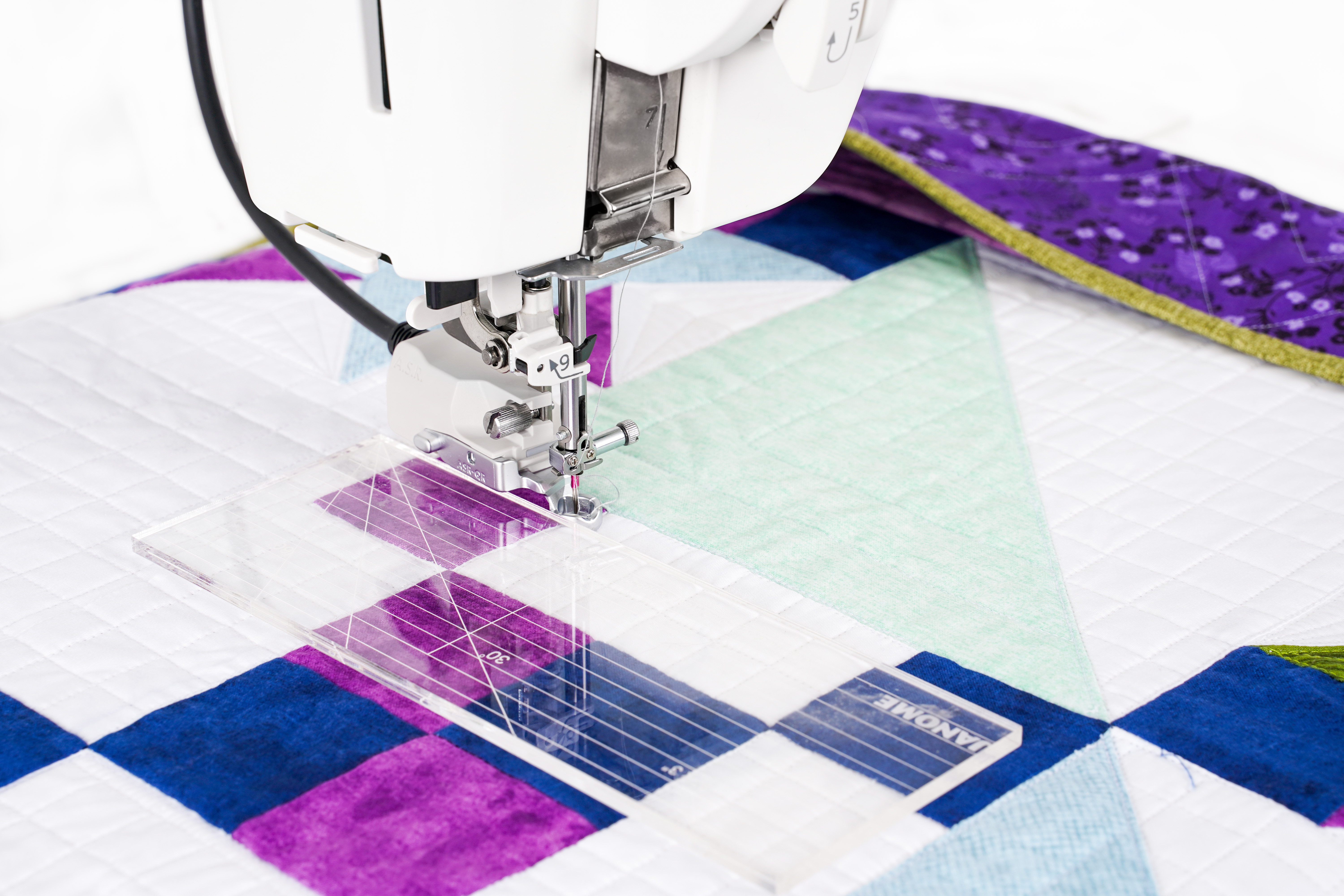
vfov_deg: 18.2
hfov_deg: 27.0
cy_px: 448
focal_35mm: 75
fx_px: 2800
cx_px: 672
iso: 200
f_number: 11
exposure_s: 1/200
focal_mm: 75
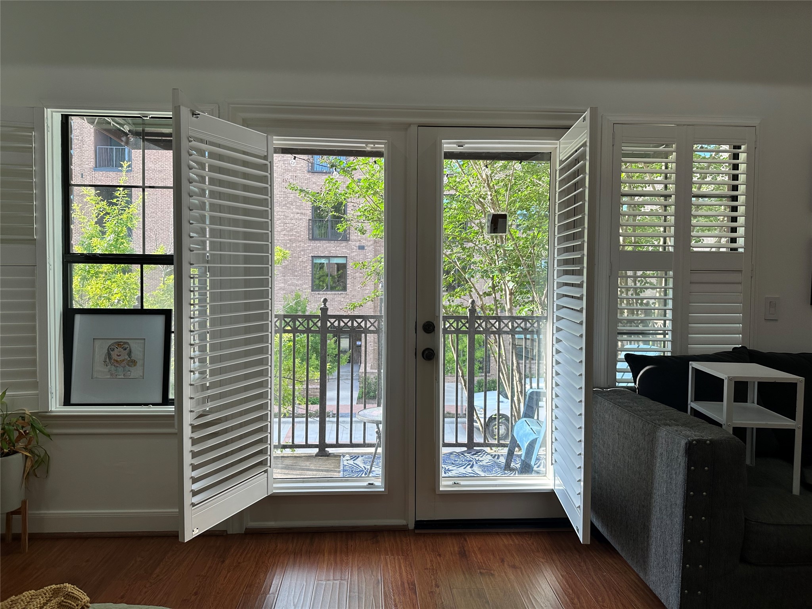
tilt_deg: -2.0
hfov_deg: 71.6
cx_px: 406
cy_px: 304
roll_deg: -1.0
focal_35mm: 24
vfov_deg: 56.8
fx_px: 563
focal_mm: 6.86
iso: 80
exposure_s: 1/268
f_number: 1.78
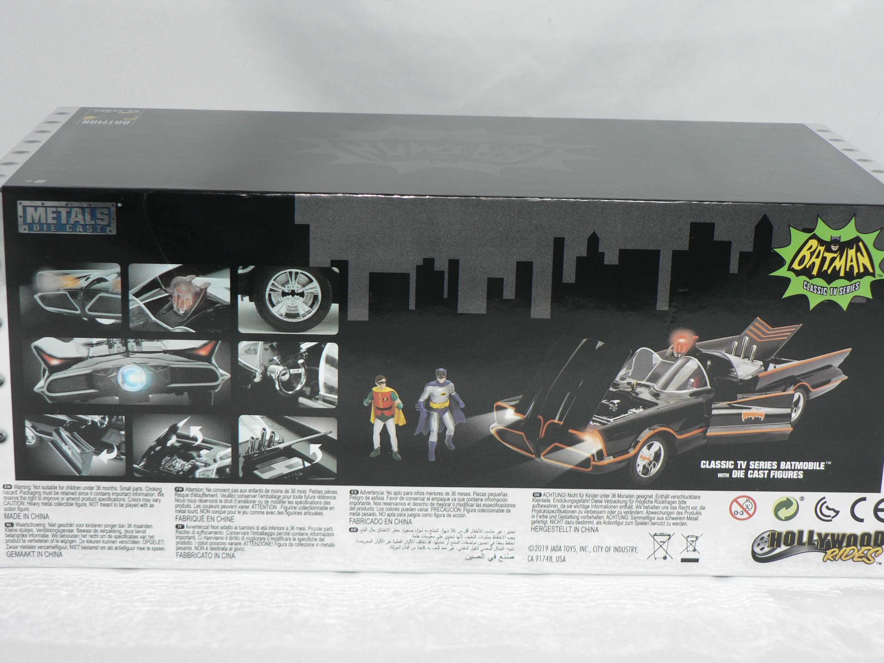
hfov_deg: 29.8
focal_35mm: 65
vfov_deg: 22.6
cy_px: 332
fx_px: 1660
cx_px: 442
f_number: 3.2
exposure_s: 1/60
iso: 80
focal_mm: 10.9
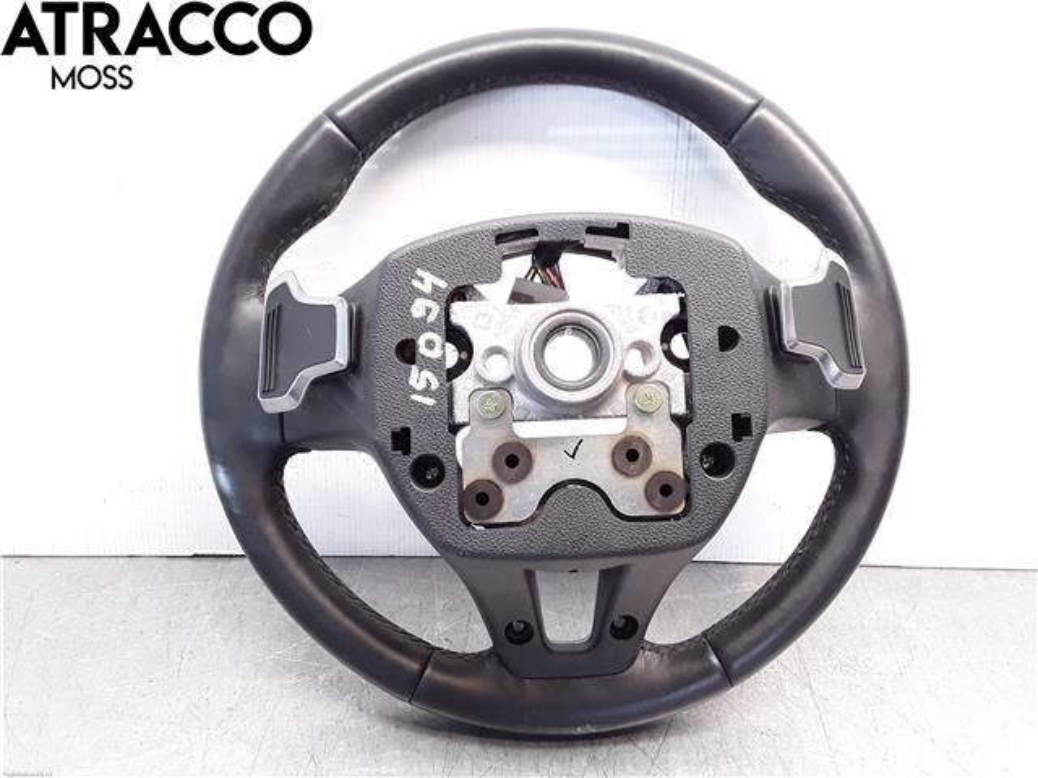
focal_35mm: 28
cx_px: 519
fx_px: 840
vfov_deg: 49.7
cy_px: 389
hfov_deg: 63.4
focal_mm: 2.91
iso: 100
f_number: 1.9
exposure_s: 1/50
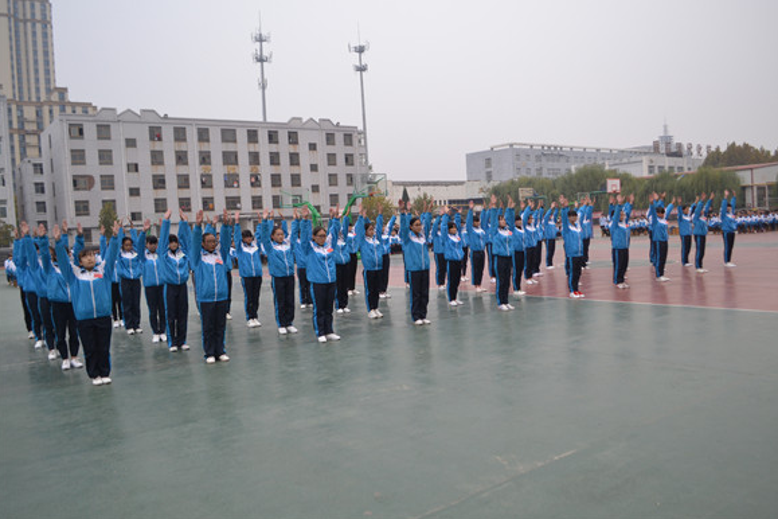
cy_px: 255
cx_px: 399
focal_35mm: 28
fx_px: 605
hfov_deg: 65.5
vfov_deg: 46.4
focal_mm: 18
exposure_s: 1/800
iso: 400
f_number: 4
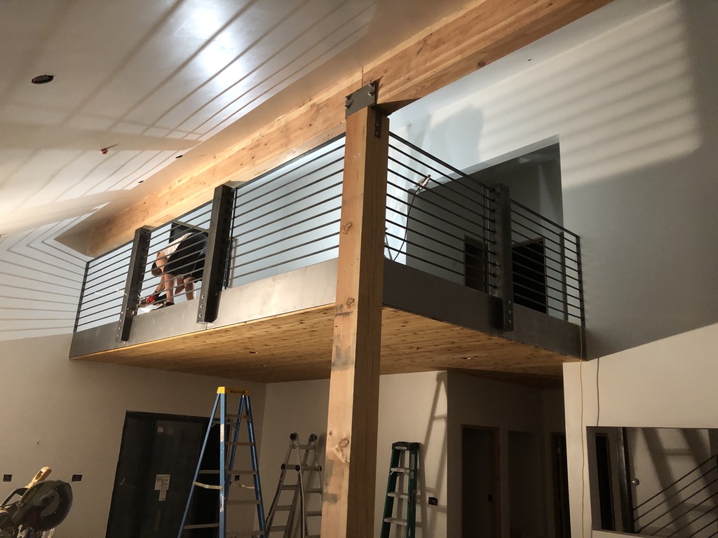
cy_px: 269
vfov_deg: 49.7
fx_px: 581
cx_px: 359
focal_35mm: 28
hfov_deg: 63.4
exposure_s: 1/15
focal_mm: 4
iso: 80
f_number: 1.8
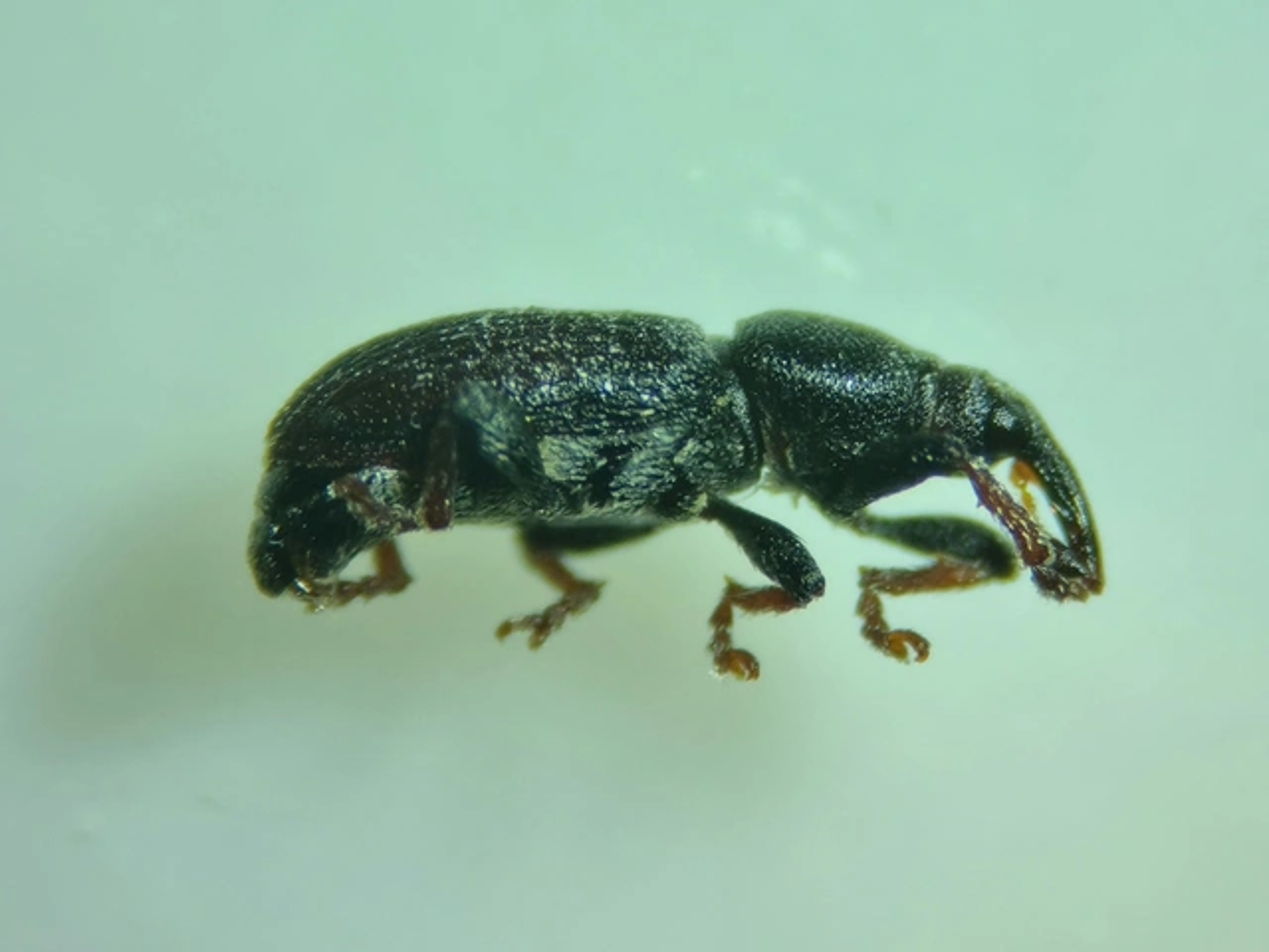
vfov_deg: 51.4
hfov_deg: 65.3
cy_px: 476
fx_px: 990
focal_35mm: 27
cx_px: 634
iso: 25
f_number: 2
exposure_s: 1/106
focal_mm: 5.9
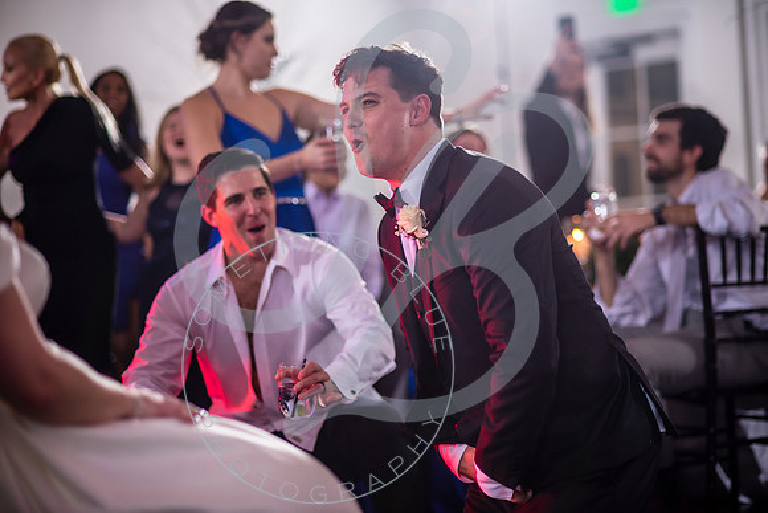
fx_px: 1814
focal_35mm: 85
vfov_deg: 16.1
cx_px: 384
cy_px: 256
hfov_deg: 23.9
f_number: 1.8
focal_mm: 85
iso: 400
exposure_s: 1/200
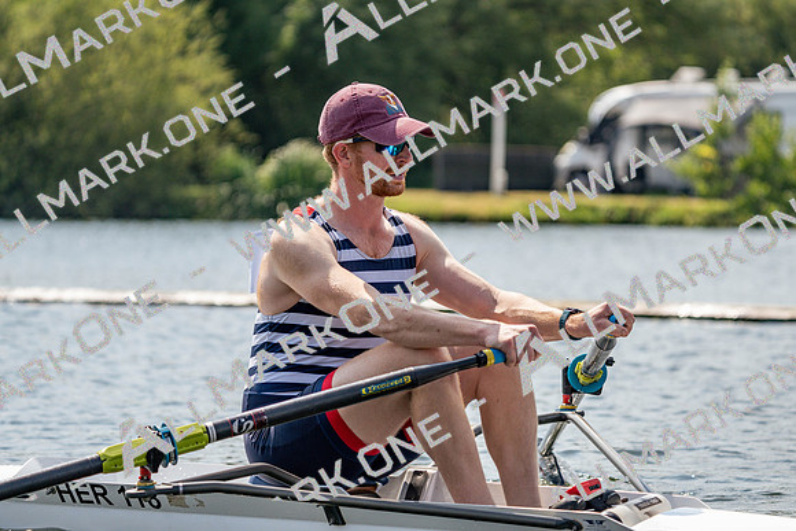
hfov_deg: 10.3
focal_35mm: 200
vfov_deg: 6.9
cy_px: 266
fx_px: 4423
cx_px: 398
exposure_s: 1/1600
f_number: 5.6
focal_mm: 200
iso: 200
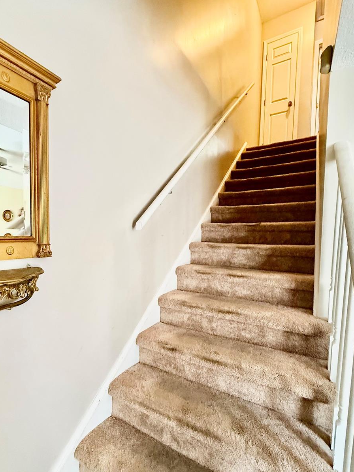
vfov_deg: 87.6
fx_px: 245
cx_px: 147
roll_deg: -0.2
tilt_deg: -3.7
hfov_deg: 71.1
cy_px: 256
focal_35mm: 18
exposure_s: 1/60
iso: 800
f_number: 2.2
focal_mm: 2.22
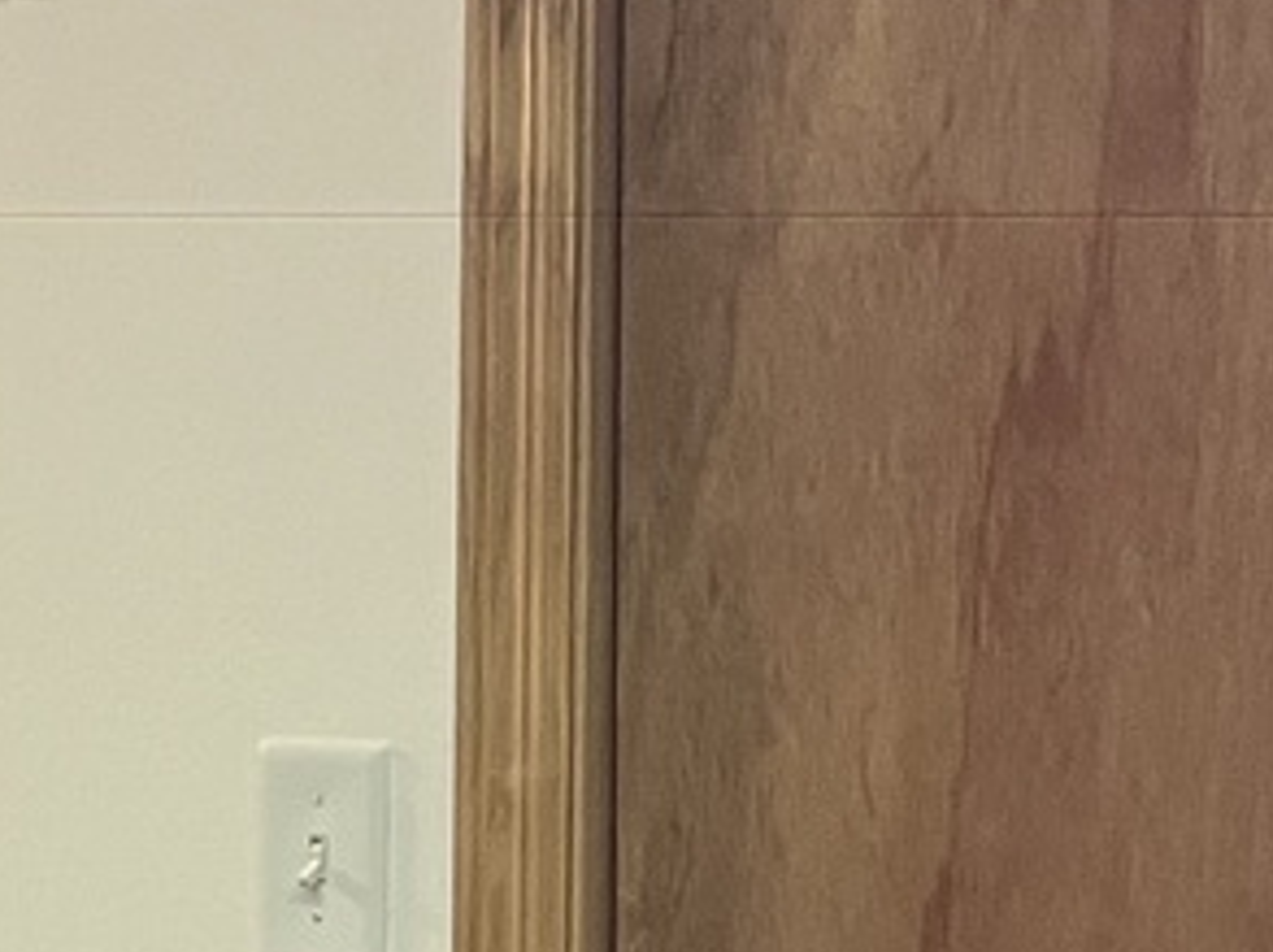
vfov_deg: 11.4
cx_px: -1421
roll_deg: +2.0
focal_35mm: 128
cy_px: 965
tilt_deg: -5.3
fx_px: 4701
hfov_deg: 13.0
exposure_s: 1/60
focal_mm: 5.1
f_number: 1.6
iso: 250
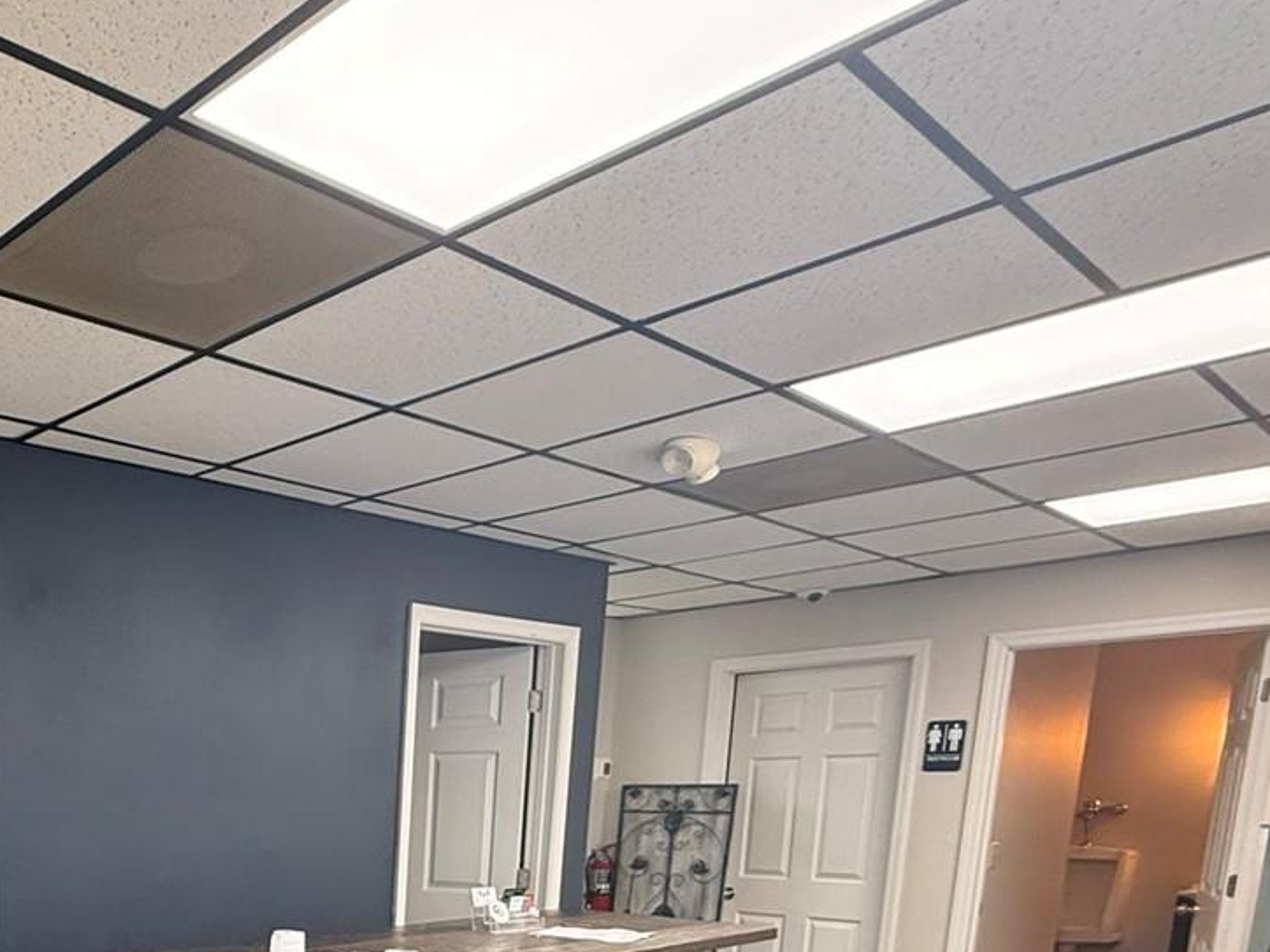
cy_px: 987
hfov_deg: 50.9
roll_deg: +0.5
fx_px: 1137
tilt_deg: -8.6
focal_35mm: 31
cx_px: 104
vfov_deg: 39.2
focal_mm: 2.22
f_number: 2.2
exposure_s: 1/60
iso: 200
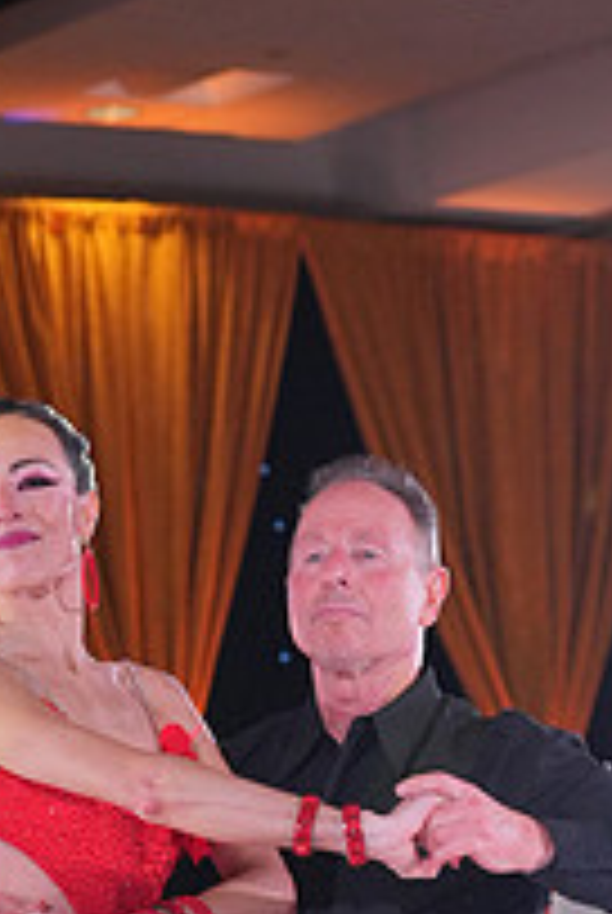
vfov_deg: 10.6
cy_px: 1112
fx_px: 4854
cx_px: 119
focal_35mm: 191
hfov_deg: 7.2
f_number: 4
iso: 2000
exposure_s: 1/400
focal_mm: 67
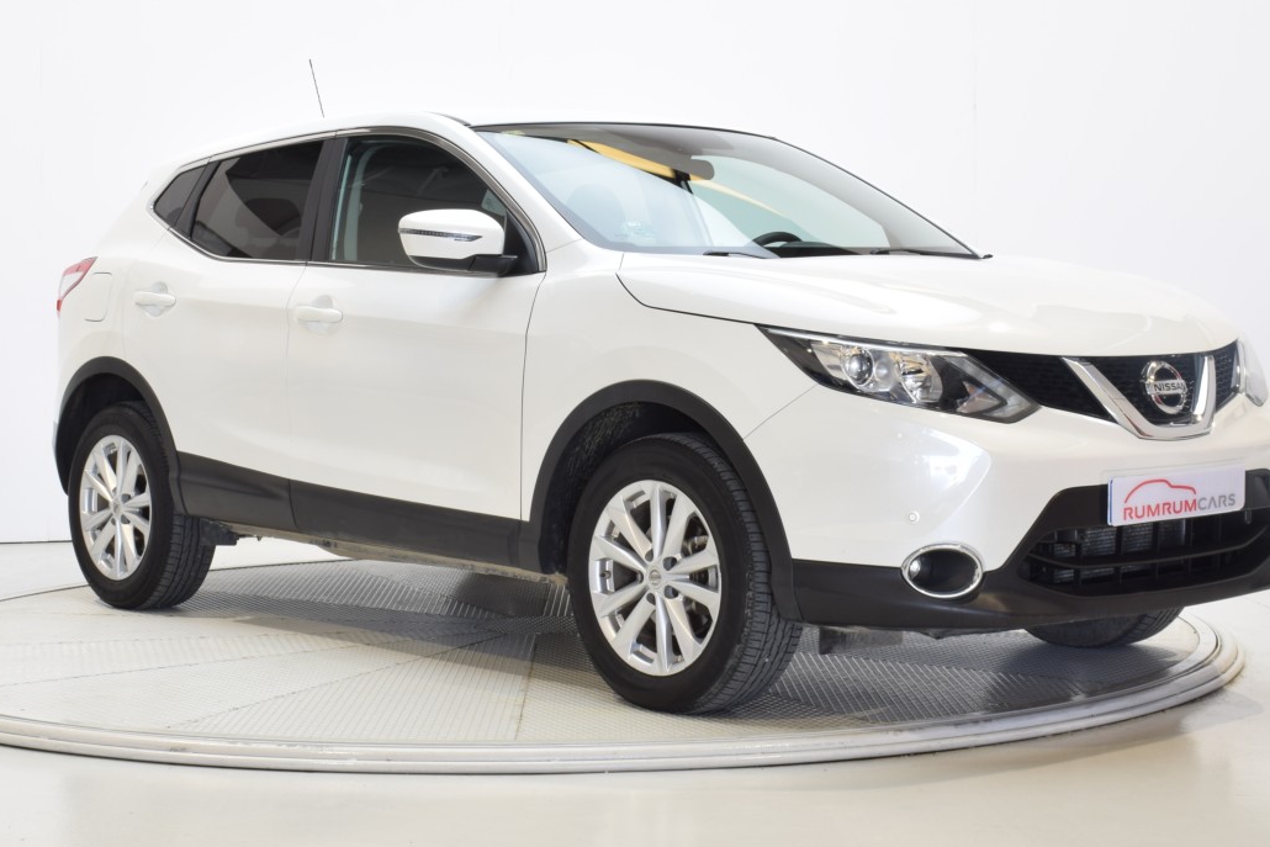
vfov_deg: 20.1
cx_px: 552
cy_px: 343
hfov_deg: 29.7
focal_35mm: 68
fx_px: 2389
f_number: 16
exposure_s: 1/2
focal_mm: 31
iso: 100
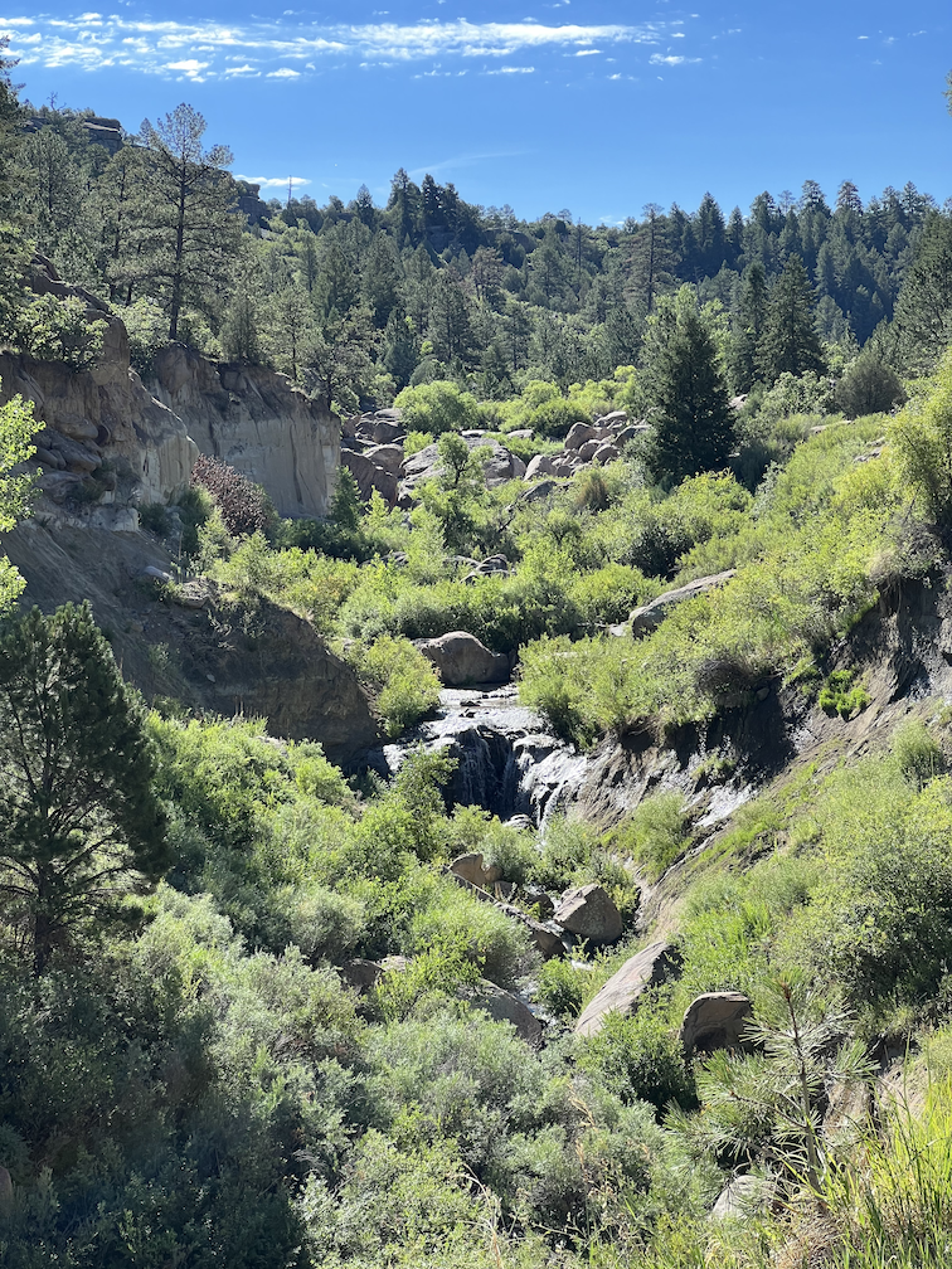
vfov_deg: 25.3
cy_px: 634
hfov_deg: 19.1
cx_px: 476
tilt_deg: -3.5
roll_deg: +2.2
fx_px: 2824
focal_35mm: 77
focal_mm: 9
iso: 32
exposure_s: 1/309
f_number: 2.8
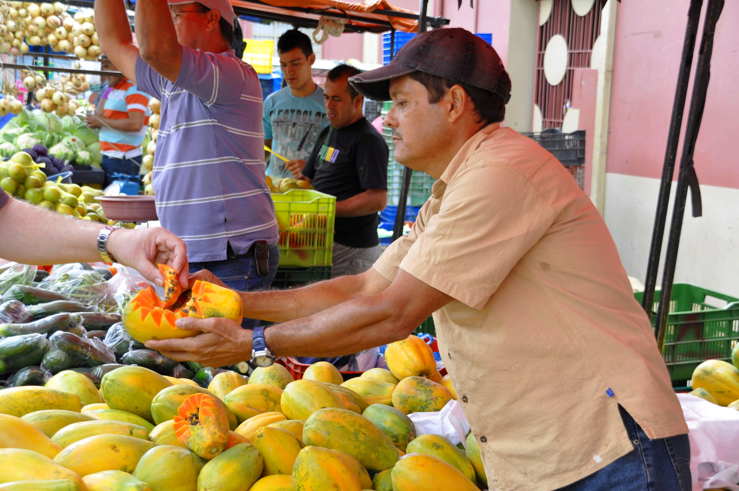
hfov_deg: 33.4
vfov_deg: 22.6
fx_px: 1230
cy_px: 246
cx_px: 370
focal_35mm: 60
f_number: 5.6
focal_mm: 40
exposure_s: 1/125
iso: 320
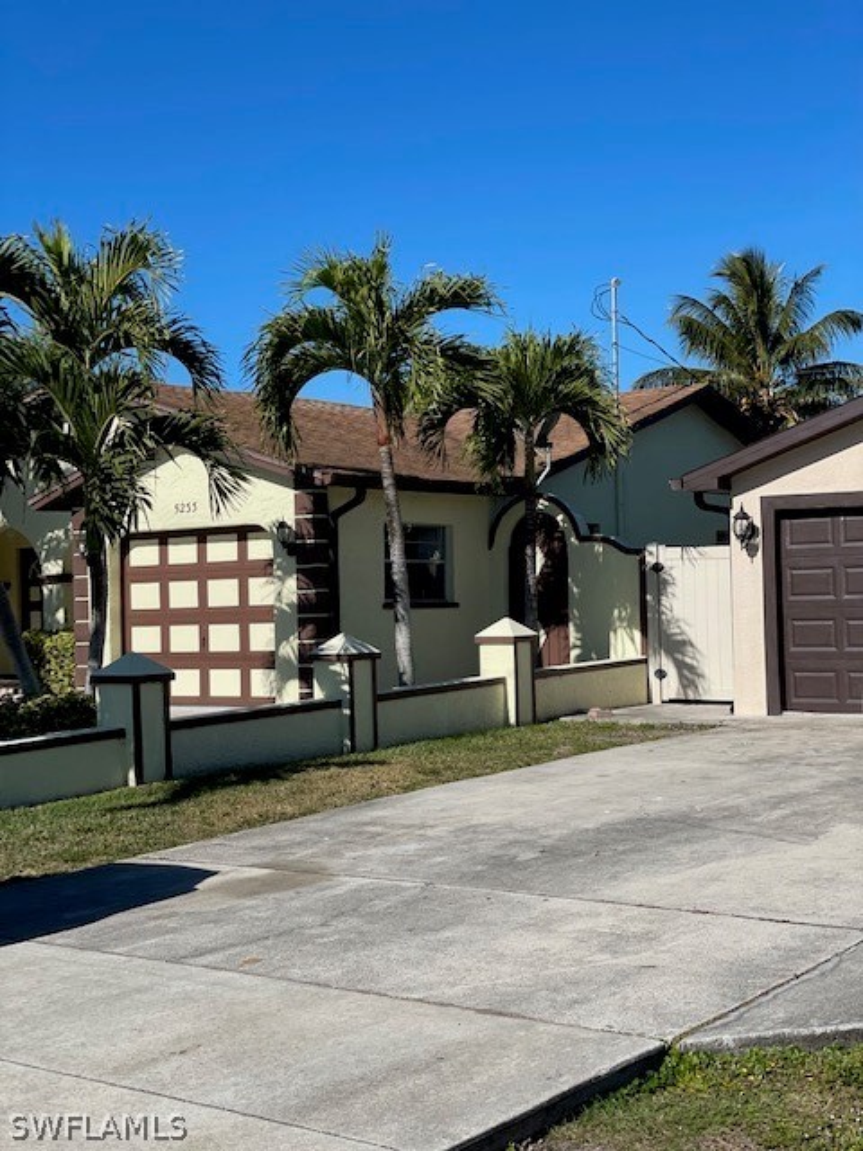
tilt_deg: +1.7
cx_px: 432
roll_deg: +0.8
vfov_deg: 36.8
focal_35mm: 52
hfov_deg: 28.0
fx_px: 1729
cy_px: 576
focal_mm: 6
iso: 25
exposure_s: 1/2398
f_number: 2
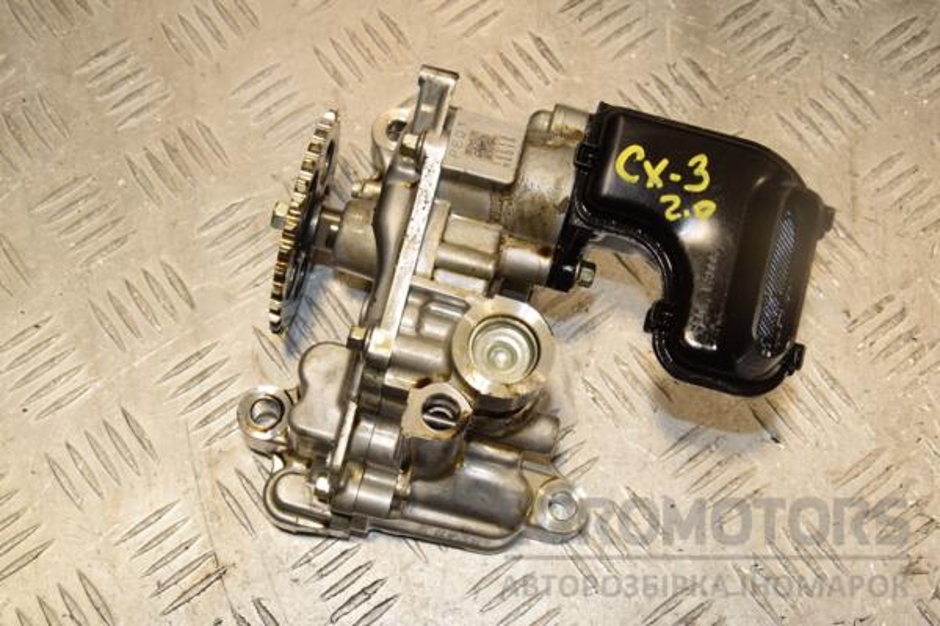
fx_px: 1488
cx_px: 470
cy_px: 313
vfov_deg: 23.8
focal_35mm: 57
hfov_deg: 35.1
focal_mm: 38
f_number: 9
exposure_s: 1/200
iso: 800
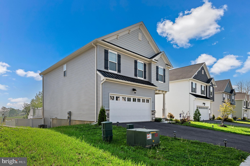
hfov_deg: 81.2
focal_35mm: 21
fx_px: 146
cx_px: 125
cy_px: 83
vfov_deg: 59.4
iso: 320
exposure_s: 1/1600
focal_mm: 21
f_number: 9
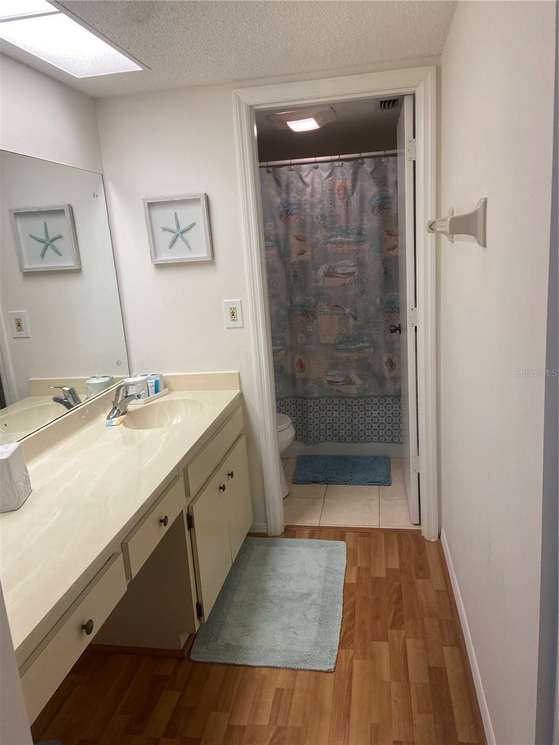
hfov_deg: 53.1
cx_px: 280
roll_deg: +4.3
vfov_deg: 67.3
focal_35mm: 26
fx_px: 560
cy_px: 372
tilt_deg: -12.6
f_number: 1.8
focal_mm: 4.25
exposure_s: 1/120
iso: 100
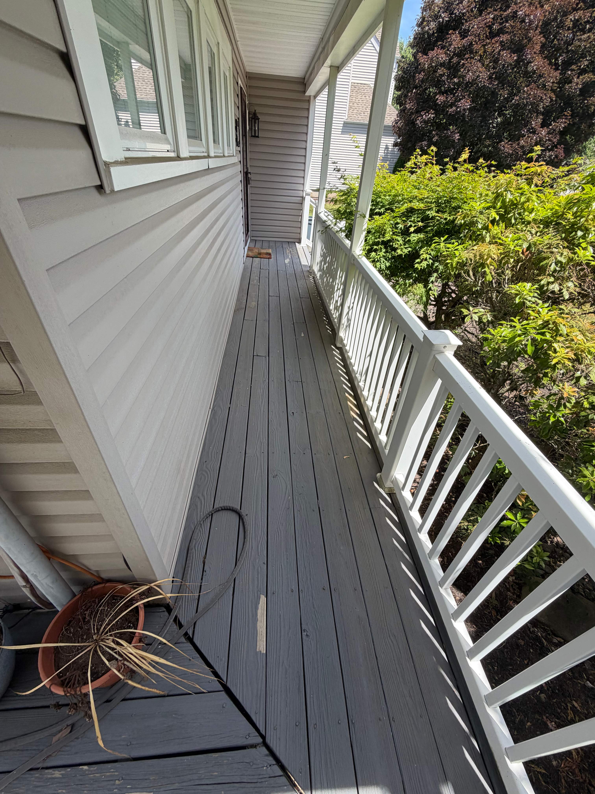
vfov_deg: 102.1
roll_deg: -5.1
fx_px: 321
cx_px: 298
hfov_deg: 85.7
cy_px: 397
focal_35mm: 14
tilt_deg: -35.2
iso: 64
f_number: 2.2
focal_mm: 2.22
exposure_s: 1/502
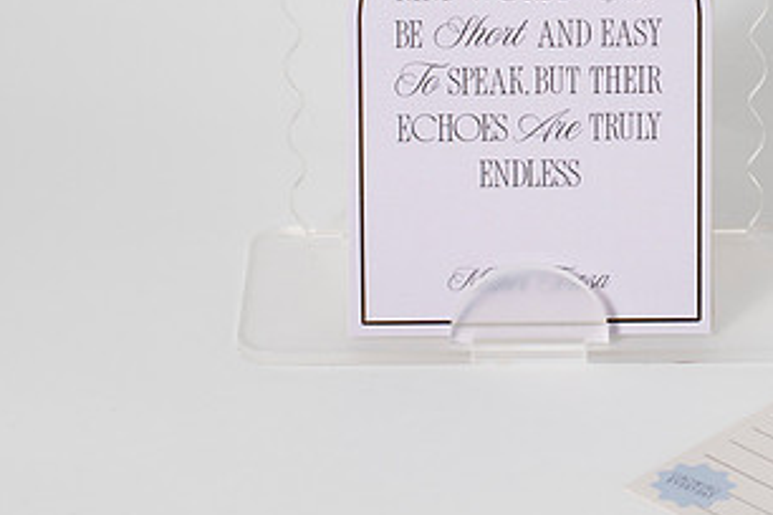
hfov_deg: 14.3
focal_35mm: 143
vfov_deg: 9.6
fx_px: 3070
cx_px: 590
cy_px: 105
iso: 200
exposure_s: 1/200
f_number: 7.1
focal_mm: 50
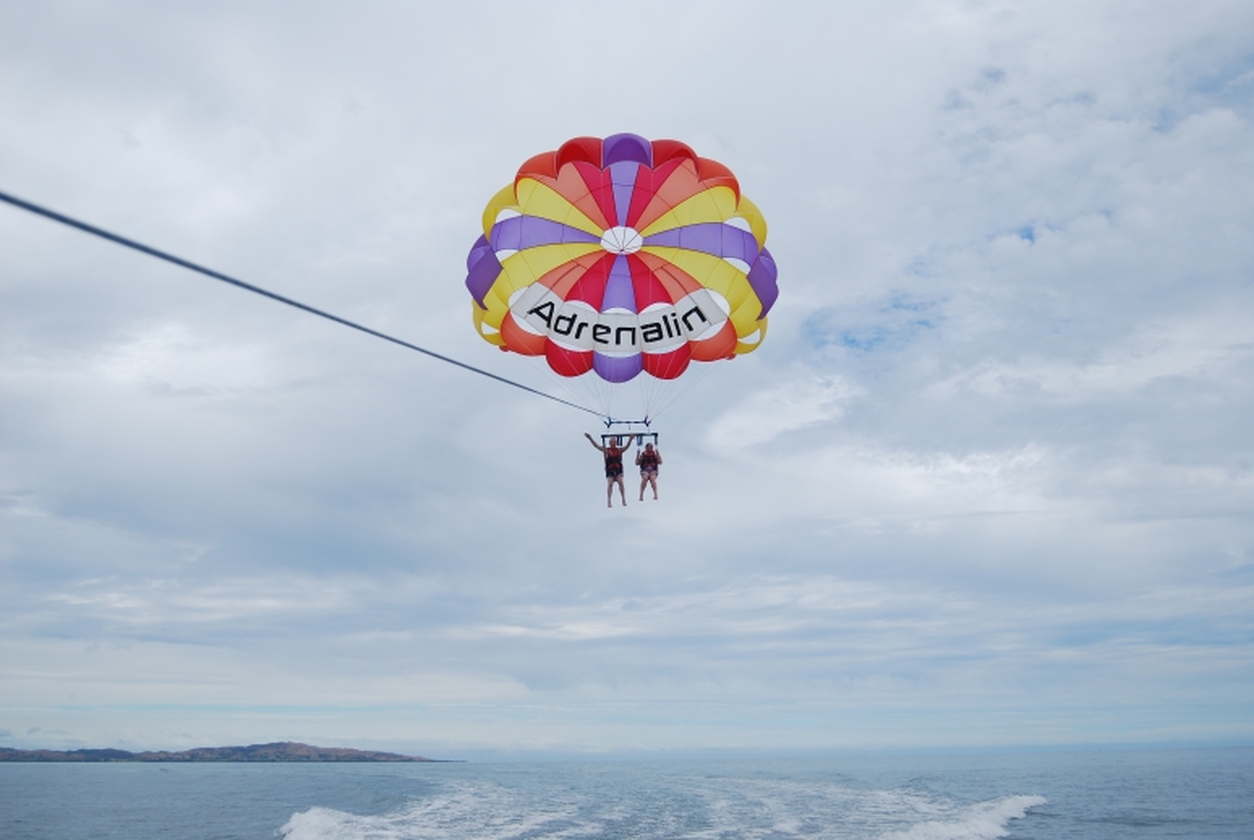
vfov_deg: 40.1
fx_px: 1151
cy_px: 420
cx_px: 627
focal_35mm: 33
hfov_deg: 57.2
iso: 100
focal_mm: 22
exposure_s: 1/1000
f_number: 4.5
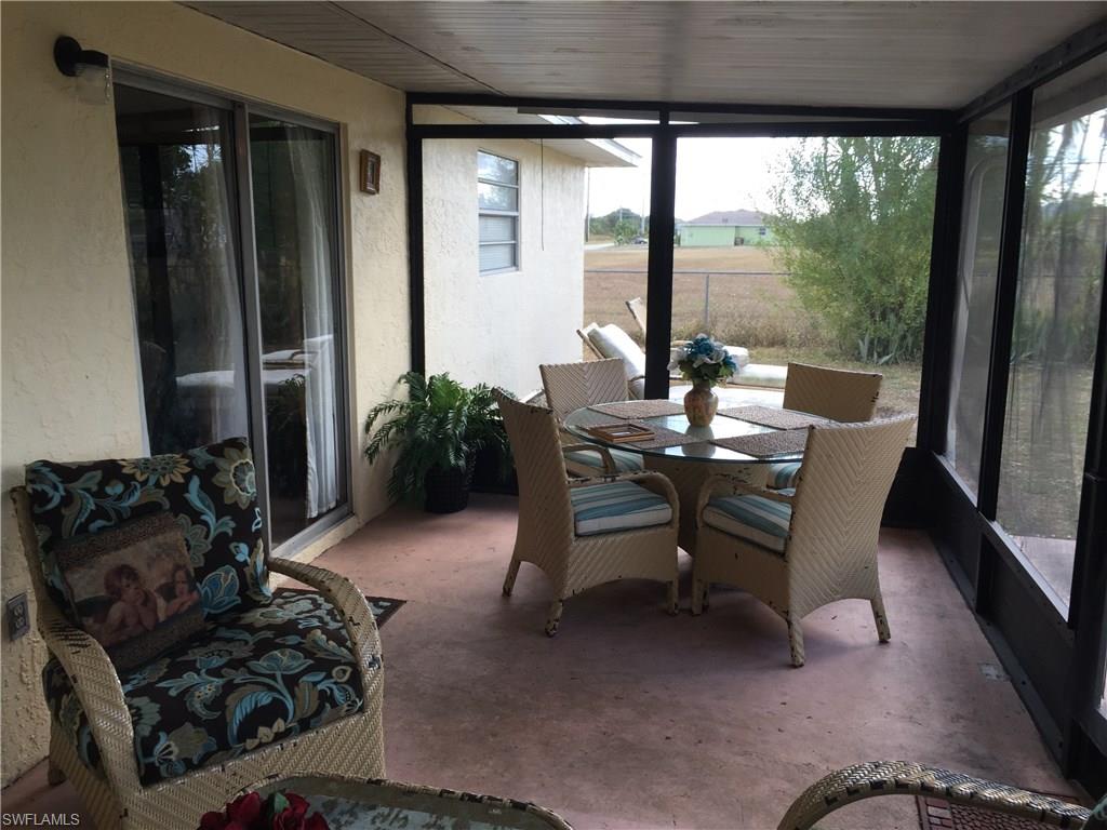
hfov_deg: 61.7
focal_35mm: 29
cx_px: 554
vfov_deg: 48.2
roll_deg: +0.0
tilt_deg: -8.8
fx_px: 927
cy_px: 415
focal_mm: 4.15
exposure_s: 1/162
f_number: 2.2
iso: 32
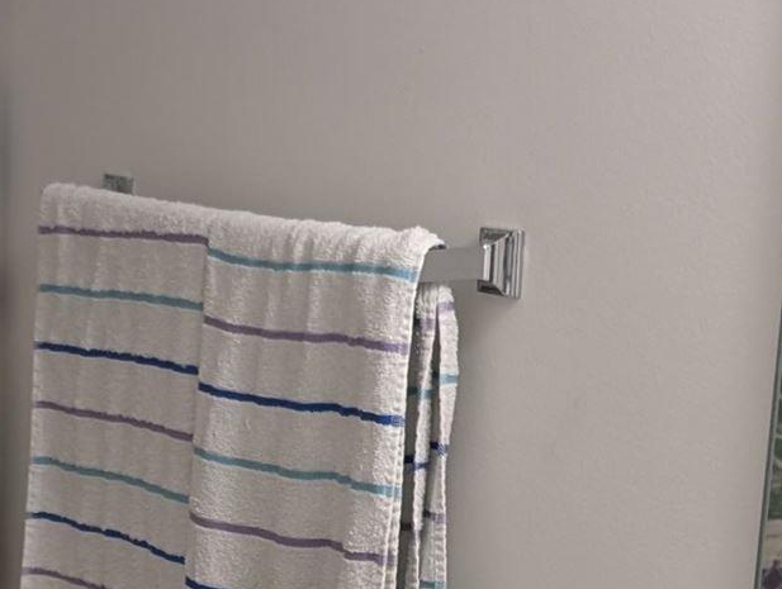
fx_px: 2693
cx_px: 93
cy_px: 997
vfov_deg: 11.7
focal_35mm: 119
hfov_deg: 16.3
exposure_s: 1/24
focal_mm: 6.9
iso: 46
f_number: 1.68
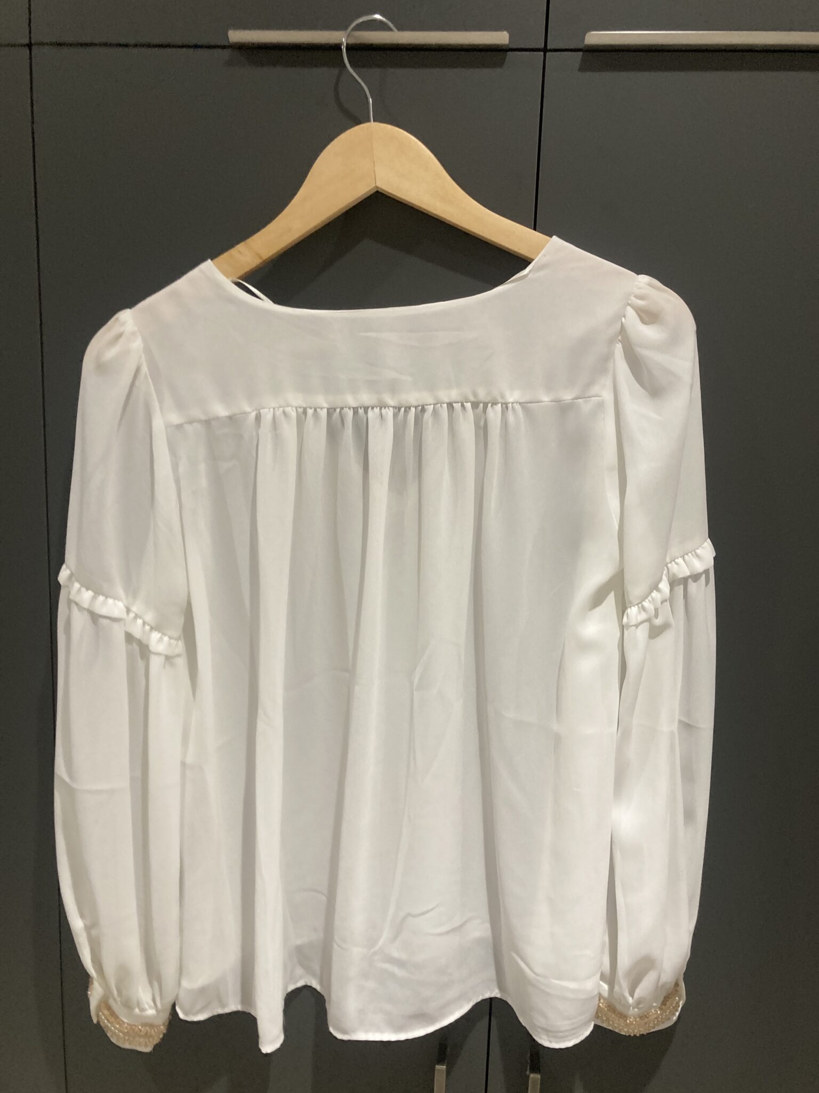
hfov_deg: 49.7
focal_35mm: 28
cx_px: 410
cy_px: 546
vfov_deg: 63.4
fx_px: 883
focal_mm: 3.99
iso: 160
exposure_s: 1/60
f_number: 1.8
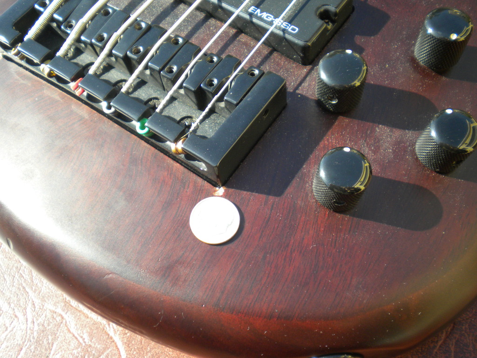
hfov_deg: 45.8
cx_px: 238
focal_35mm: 41
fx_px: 565
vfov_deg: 35.1
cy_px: 179
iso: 166
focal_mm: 7.4
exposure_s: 1/393
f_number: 3.5
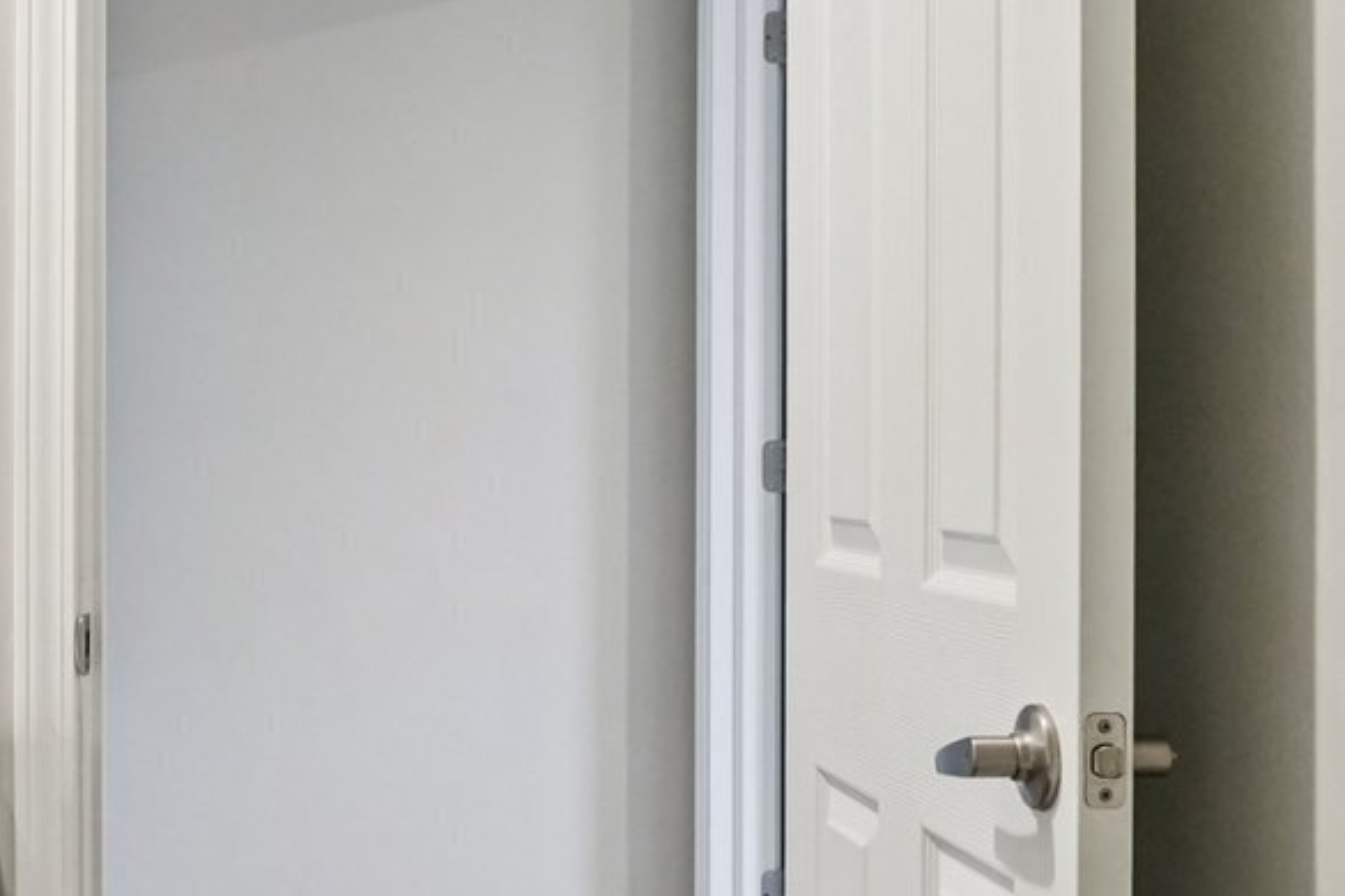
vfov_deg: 24.2
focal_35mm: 56
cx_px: 467
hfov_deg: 35.3
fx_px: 2092
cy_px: 445
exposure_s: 1/30
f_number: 8
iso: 1600
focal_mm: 16
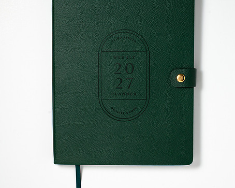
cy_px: 92
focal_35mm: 82
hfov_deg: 23.2
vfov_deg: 18.7
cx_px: 142
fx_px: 570
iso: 200
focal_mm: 50
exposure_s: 1/200
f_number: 10
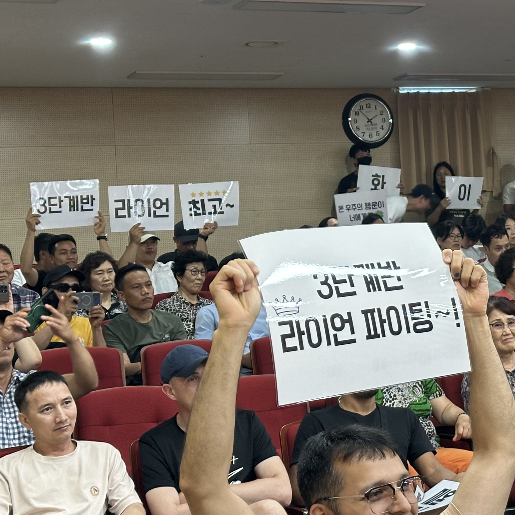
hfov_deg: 18.4
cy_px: 208
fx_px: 1565
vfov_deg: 18.7
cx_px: 469
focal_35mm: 93
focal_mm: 6.86
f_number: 1.78
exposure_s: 1/60
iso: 125
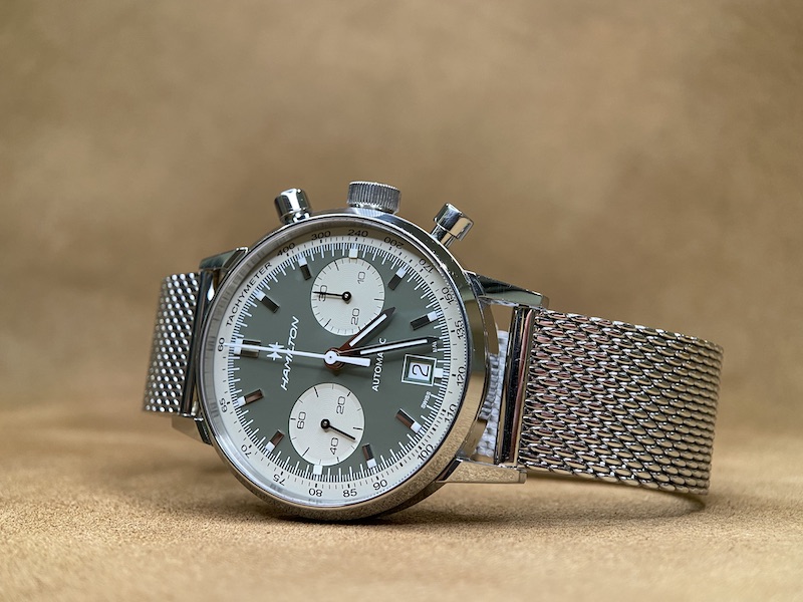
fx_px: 603
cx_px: 402
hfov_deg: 67.3
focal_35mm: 26
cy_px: 301
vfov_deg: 53.1
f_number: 1.8
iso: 125
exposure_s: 1/60
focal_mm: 4.25
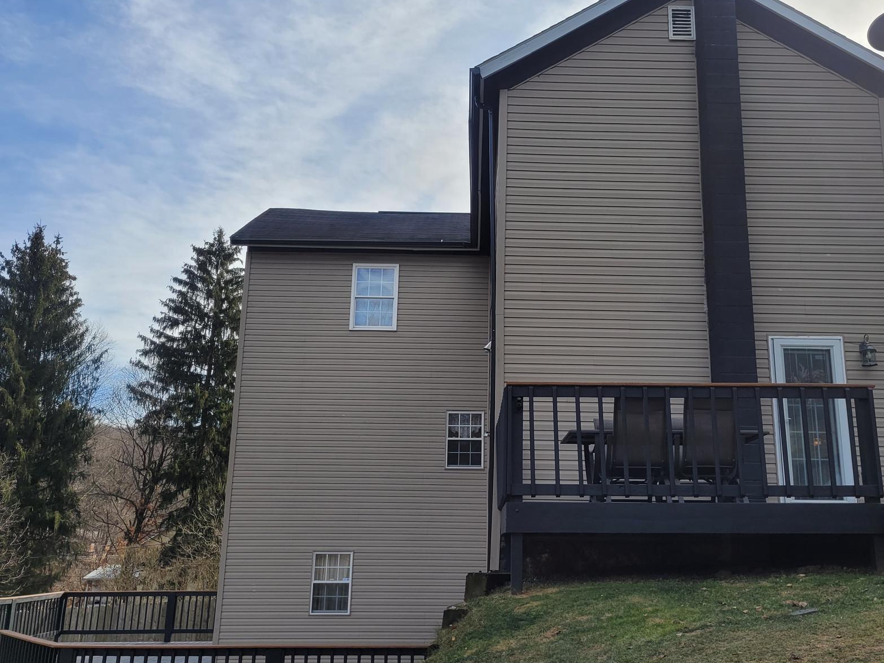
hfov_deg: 53.7
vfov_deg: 41.8
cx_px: 515
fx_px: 868
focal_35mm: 34
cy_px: 328
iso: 40
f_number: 1.8
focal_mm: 5.4
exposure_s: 1/1588
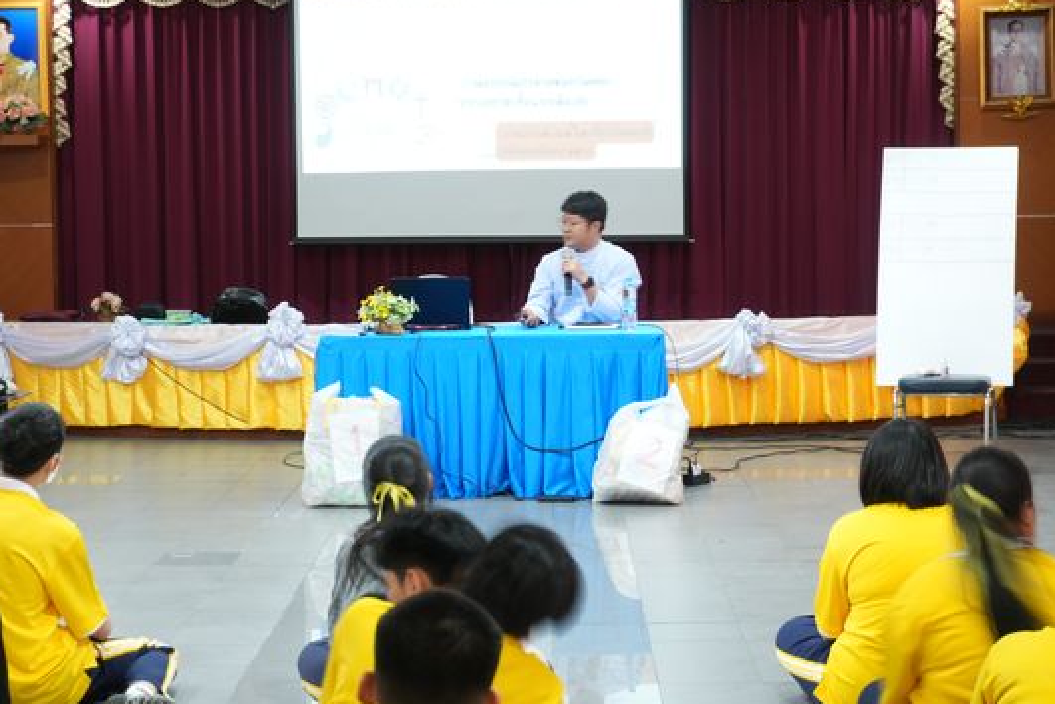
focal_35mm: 78
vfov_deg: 17.5
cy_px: 374
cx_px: 517
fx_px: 2286
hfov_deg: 26.0
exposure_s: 1/6
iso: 500
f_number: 5.6
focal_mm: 46
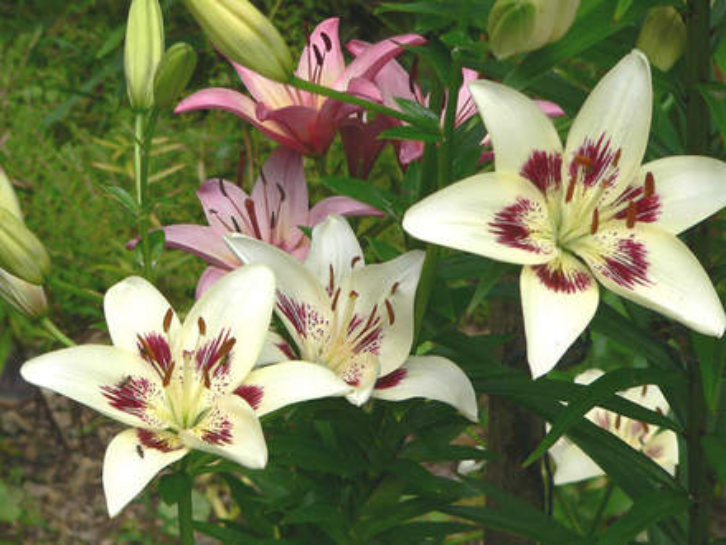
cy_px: 272
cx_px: 363
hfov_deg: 15.4
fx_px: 2685
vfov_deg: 11.6
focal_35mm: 128
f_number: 4
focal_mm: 21.3
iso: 80
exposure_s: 1/320
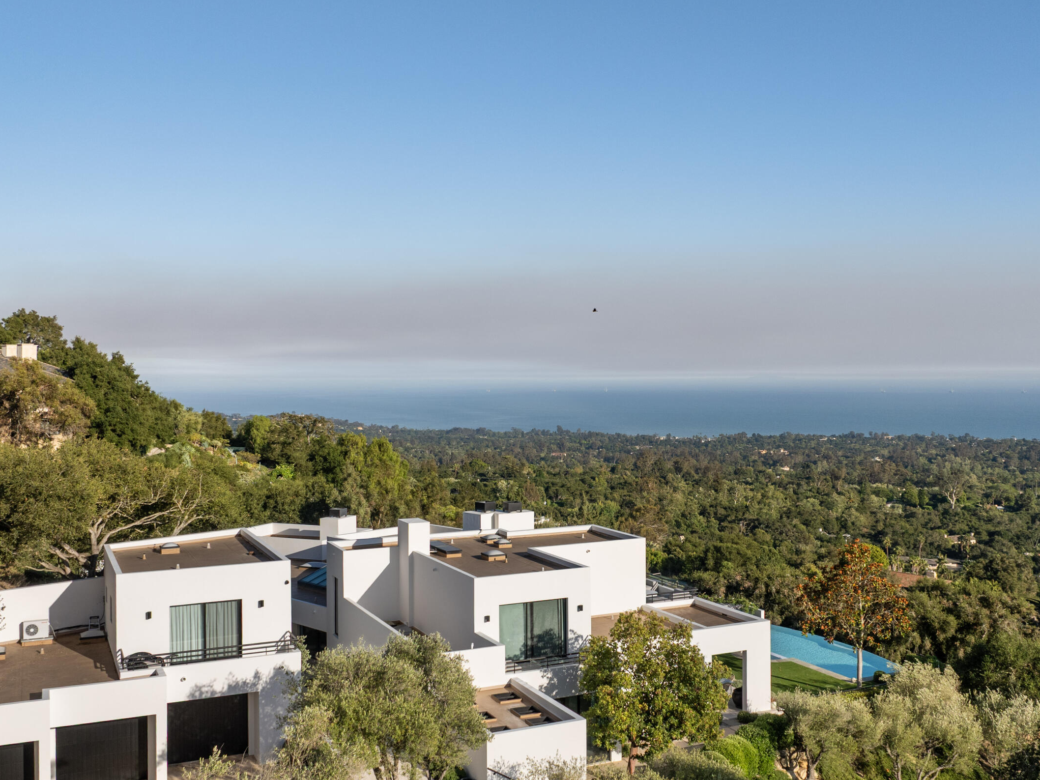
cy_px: 529
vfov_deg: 41.2
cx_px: 563
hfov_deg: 53.9
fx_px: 1021
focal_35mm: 34
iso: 100
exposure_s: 1/240
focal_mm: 12.29
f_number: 2.8
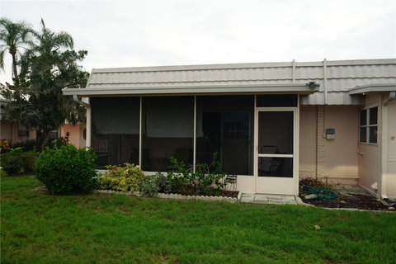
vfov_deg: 46.4
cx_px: 198
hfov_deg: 65.5
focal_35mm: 28
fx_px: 308
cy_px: 132
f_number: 4.5
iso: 100
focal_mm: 28
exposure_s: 1/60
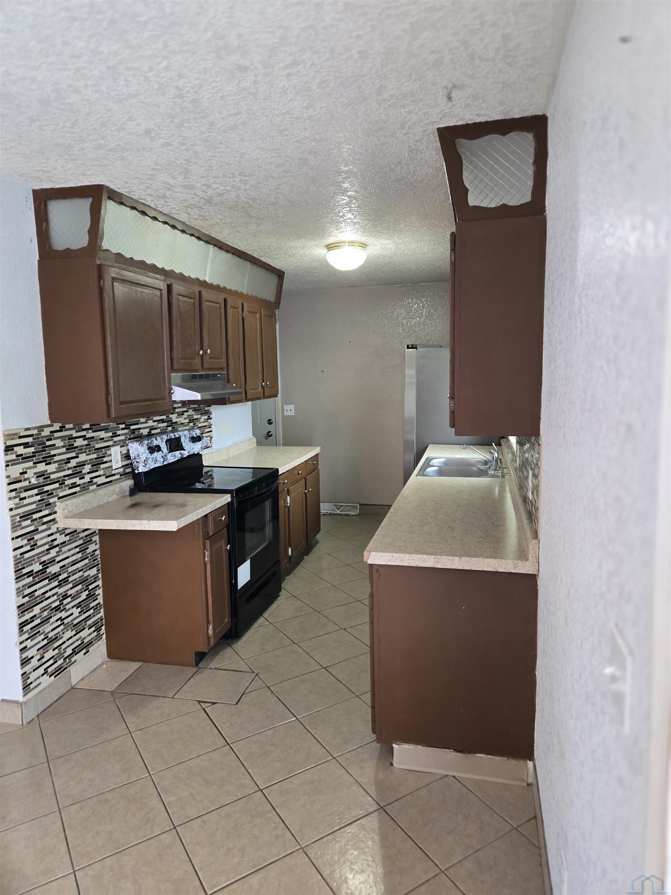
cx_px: 336
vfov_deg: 73.9
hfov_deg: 58.9
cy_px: 448
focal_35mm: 23
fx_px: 594
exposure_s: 1/120
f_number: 1.8
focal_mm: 5.4
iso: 400
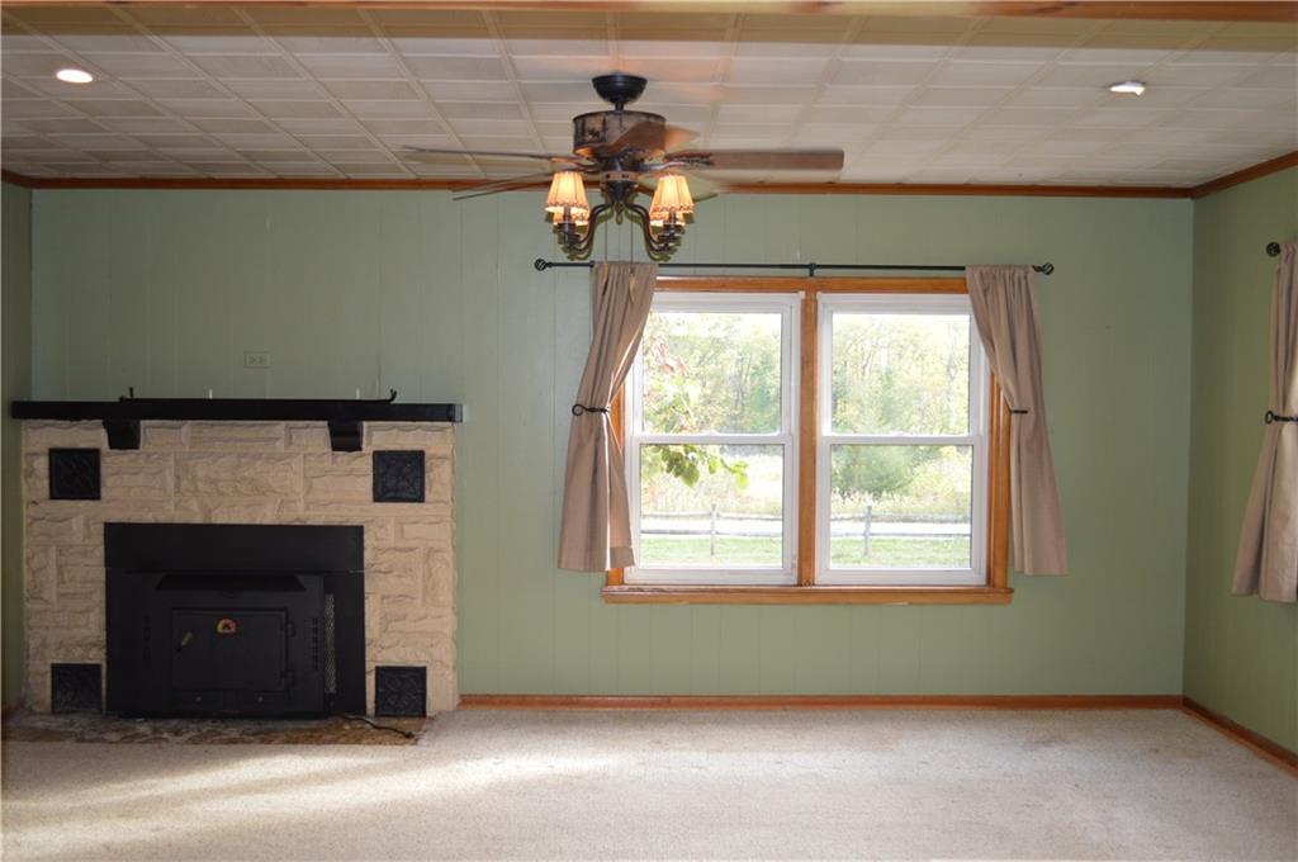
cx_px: 649
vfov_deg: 36.8
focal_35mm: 36
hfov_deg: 53.2
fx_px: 1296
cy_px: 431
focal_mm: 24
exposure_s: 1/80
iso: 400
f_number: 4
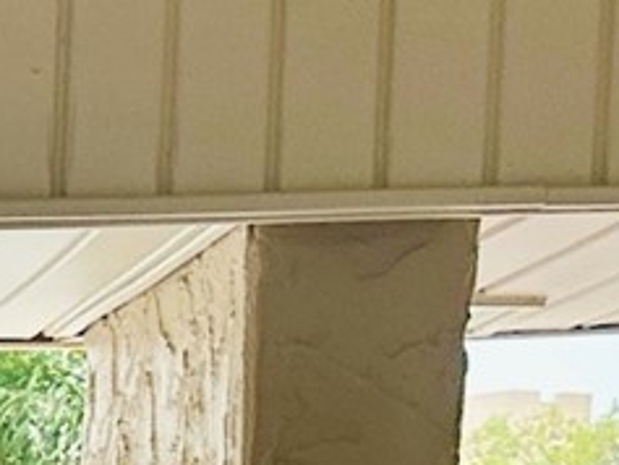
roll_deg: +1.5
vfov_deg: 7.7
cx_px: -1269
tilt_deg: -5.4
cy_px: 1484
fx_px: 2898
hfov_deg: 9.4
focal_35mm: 162
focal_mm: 6.86
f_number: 1.78
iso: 80
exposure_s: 1/850
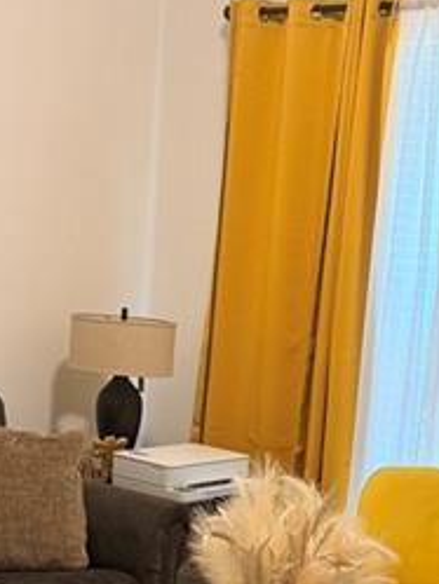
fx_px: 1250
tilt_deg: -9.3
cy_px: 441
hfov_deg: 19.9
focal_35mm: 74
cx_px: 249
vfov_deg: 26.0
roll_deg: -4.3
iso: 250
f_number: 1.78
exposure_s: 1/60
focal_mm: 6.76
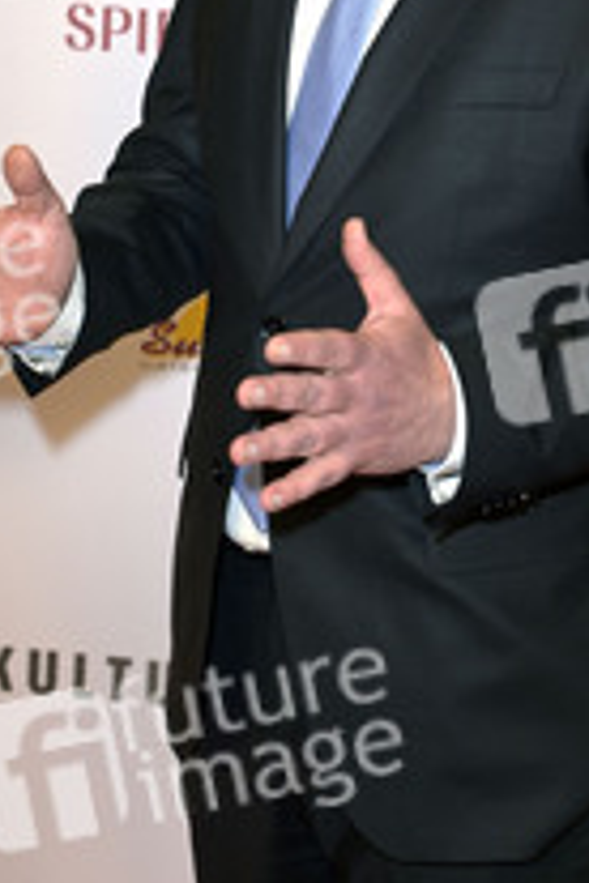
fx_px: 3558
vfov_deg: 14.0
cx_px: 307
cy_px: 111
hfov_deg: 9.5
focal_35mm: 145
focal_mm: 75
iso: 640
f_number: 5.6
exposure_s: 1/160
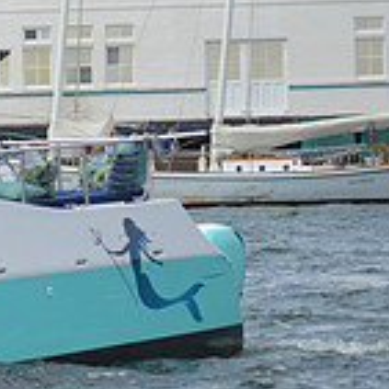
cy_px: 149
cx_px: -339
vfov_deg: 3.3
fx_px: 6662
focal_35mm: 524
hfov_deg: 3.3
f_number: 5.6
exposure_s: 1/500
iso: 100
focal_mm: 100
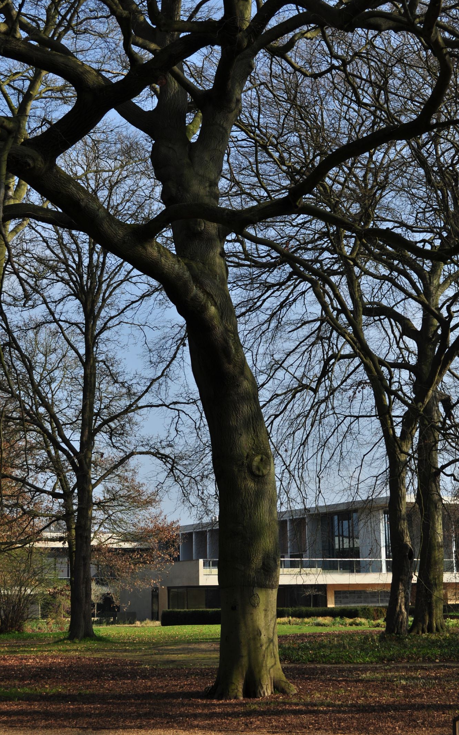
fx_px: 1071
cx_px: 244
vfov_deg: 37.9
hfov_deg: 24.2
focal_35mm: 54
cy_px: 367
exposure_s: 1/800
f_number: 8
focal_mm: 35
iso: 200
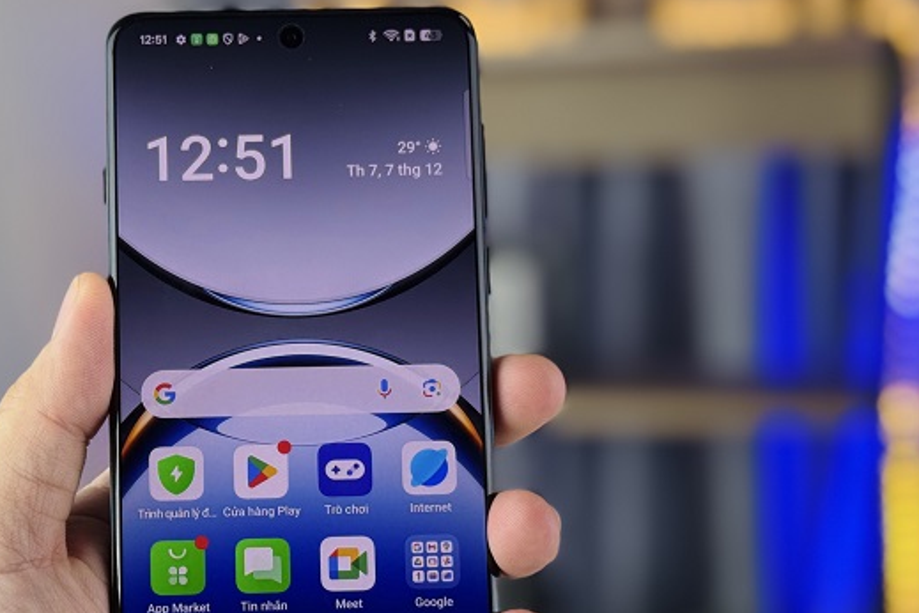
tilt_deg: -8.2
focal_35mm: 77
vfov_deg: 17.6
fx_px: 1965
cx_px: 317
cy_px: 436
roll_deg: +1.2
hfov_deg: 26.2
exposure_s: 1/100
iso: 80
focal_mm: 6.76
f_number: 1.78
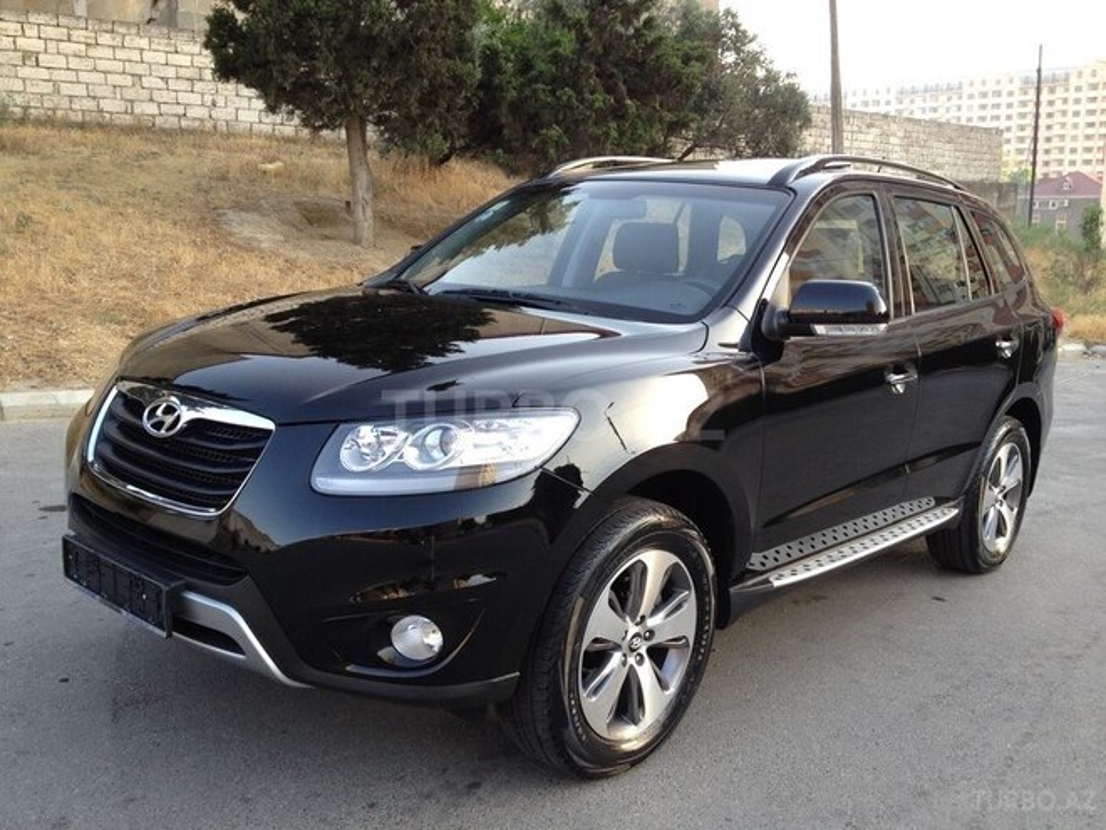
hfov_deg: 52.6
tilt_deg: -11.2
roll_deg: -0.8
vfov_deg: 40.7
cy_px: 415
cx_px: 553
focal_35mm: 35
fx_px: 1118
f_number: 2.4
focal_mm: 4.28
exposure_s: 1/120
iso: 64
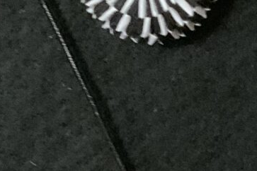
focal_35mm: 213
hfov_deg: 9.5
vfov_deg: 6.4
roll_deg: -0.9
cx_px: 353
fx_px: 1520
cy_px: 259
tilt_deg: -27.1
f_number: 1.8
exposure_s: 1/24
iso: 320
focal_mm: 3
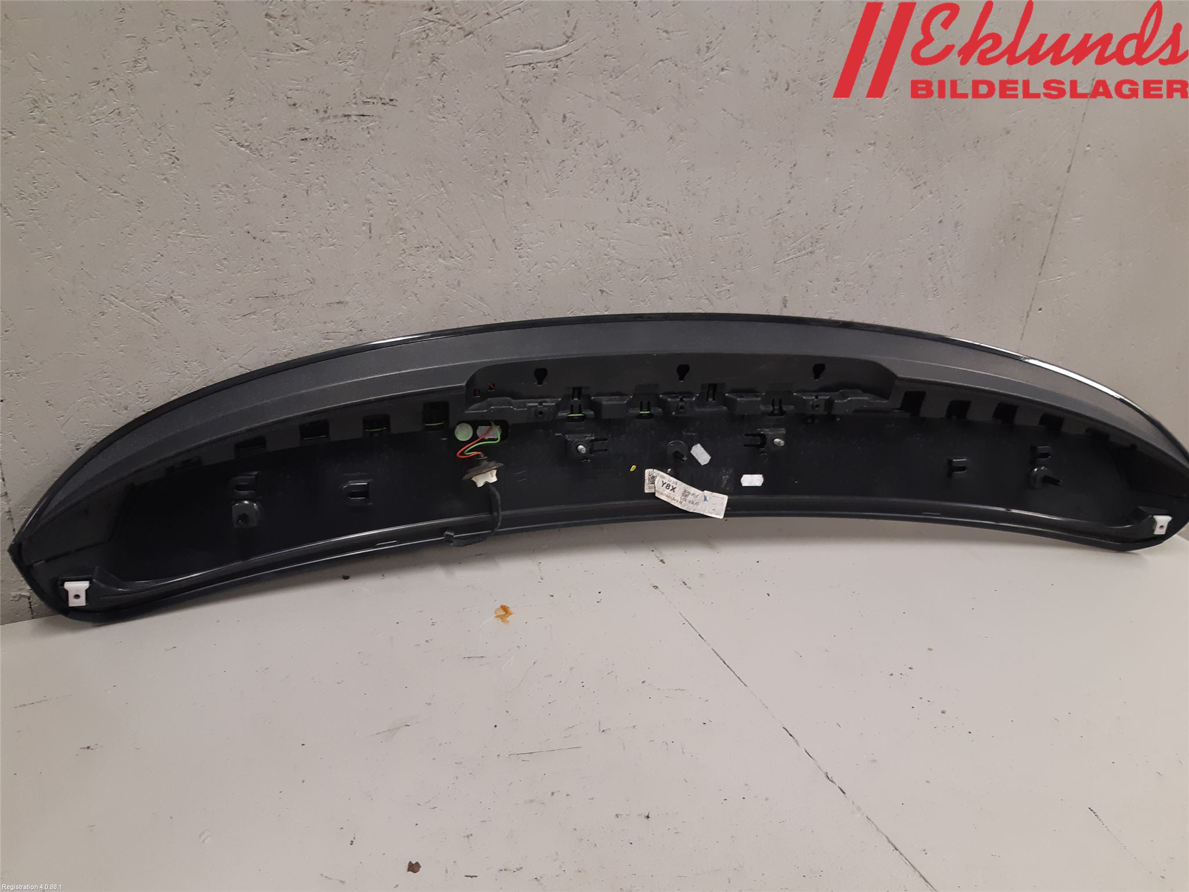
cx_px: 594
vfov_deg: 53.1
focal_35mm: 26
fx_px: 893
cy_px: 446
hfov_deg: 67.3
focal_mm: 3.93
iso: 125
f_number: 1.7
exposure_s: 1/50
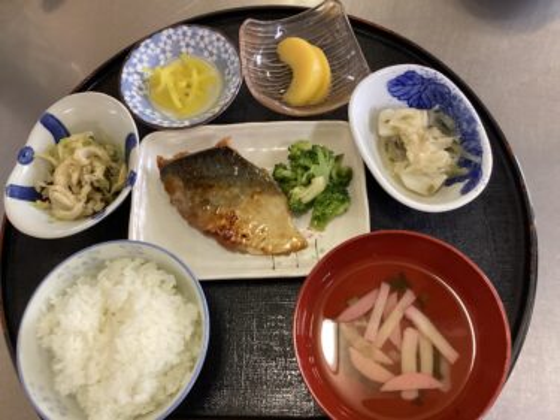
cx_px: 280
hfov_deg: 58.4
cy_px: 210
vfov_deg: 45.4
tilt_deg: -70.0
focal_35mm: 31
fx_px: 501
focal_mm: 3.3
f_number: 2.4
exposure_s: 1/60
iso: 400
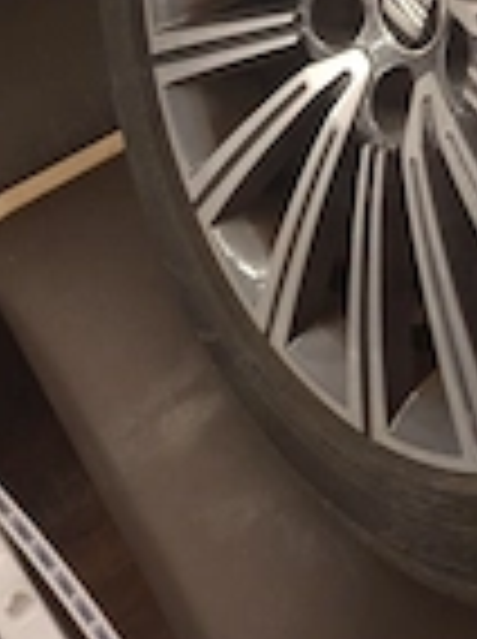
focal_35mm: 65
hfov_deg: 21.1
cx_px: 562
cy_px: -194
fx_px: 1198
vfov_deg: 25.6
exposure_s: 1/25
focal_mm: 5.54
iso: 500
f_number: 1.8
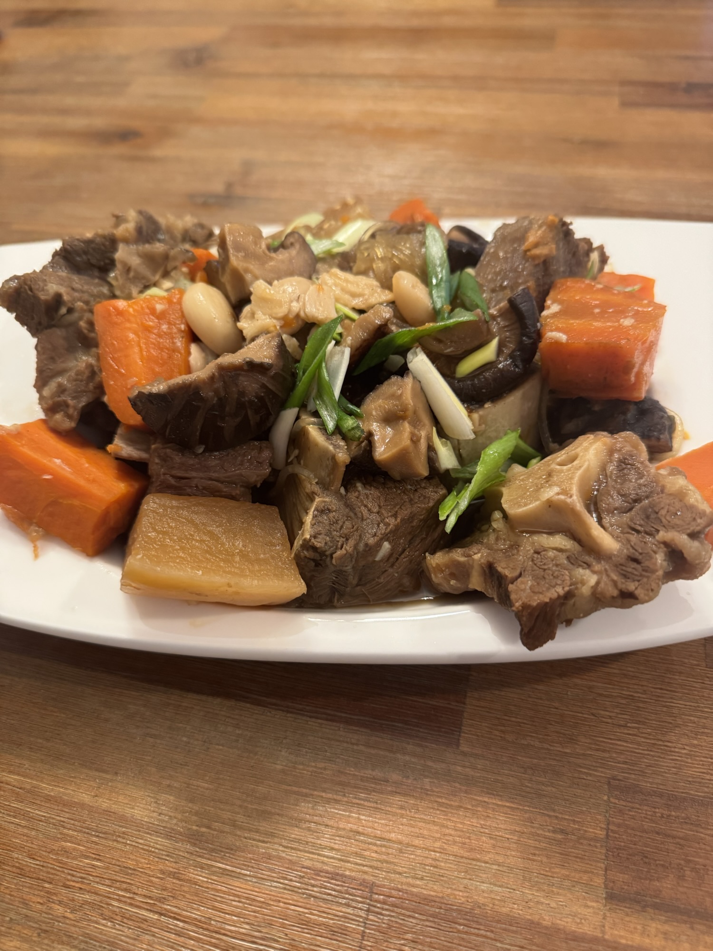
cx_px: 356
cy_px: 476
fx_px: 659
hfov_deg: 56.8
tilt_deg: -52.8
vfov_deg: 71.6
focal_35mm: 24
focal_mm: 6.76
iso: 500
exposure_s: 1/60
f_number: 1.78
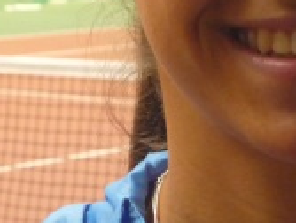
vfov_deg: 6.0
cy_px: -59
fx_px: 2100
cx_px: 195
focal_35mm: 245
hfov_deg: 8.1
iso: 400
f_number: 4.4
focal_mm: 13.6
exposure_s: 1/60
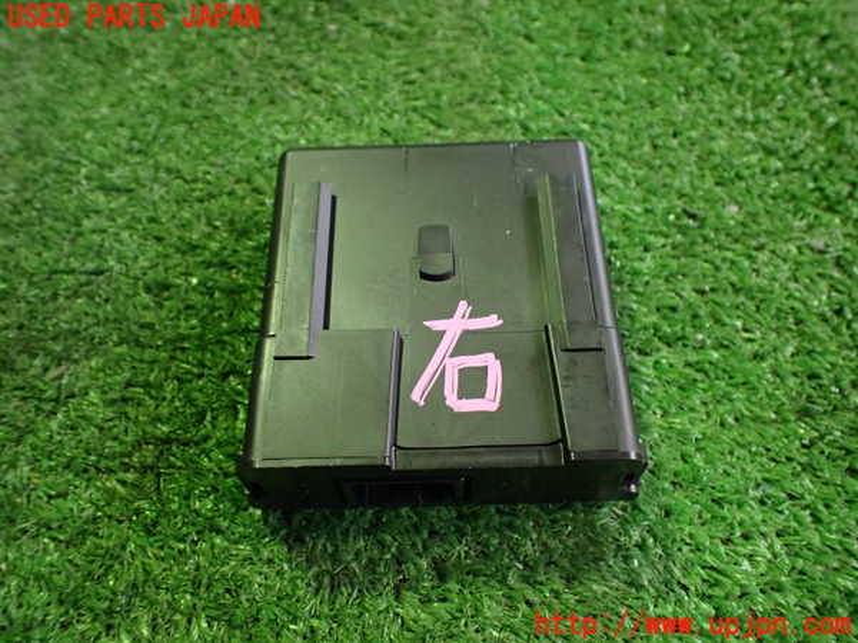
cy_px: 322
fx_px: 744
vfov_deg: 46.8
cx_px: 429
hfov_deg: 60.0
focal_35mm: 30
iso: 800
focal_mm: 5.4
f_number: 2.3
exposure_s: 1/50
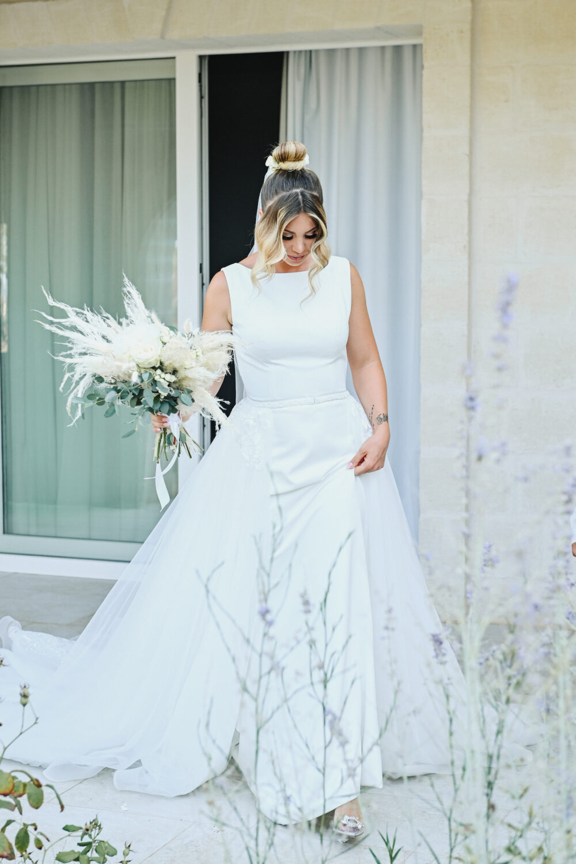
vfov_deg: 28.8
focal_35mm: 70
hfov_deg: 19.5
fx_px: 1680
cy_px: 432
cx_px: 288
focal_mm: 70
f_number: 5
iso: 800
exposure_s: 1/800
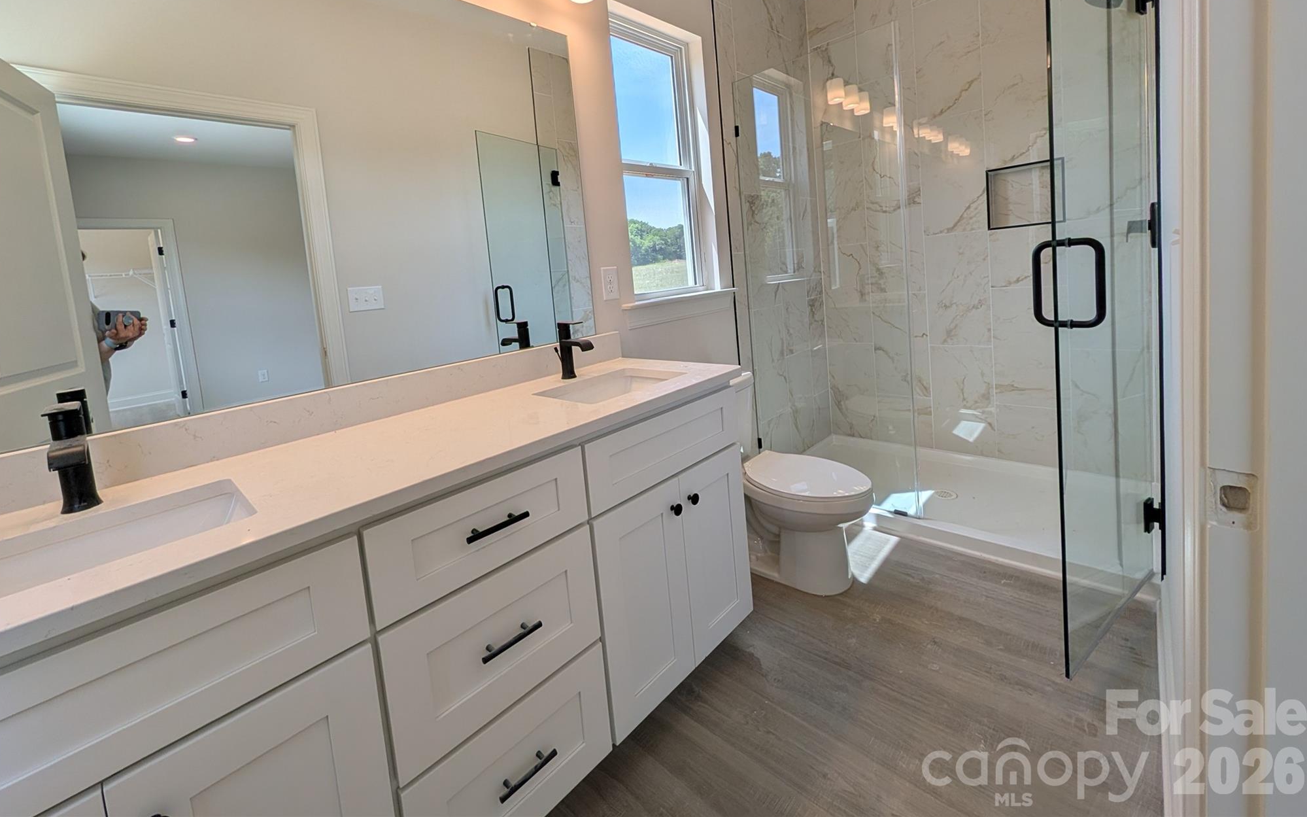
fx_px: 463
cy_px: 315
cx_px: 647
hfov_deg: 109.4
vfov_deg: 81.5
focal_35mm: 13
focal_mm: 2.02
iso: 45
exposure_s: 1/929
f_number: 1.7
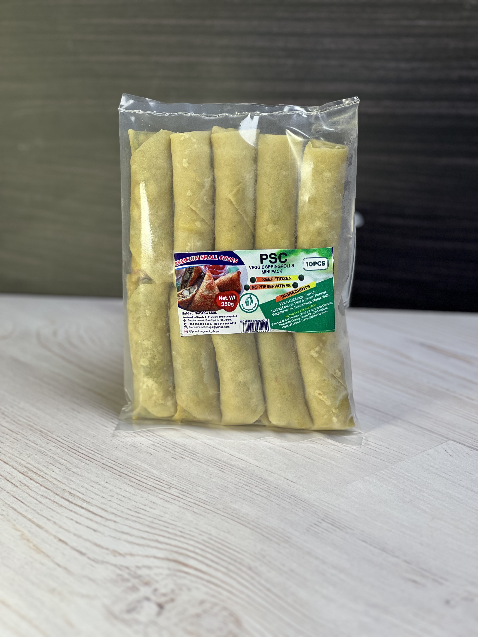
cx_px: 239
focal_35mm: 77
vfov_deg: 25.3
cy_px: 318
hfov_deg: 19.1
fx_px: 1418
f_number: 2.8
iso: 50
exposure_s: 1/100
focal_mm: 9
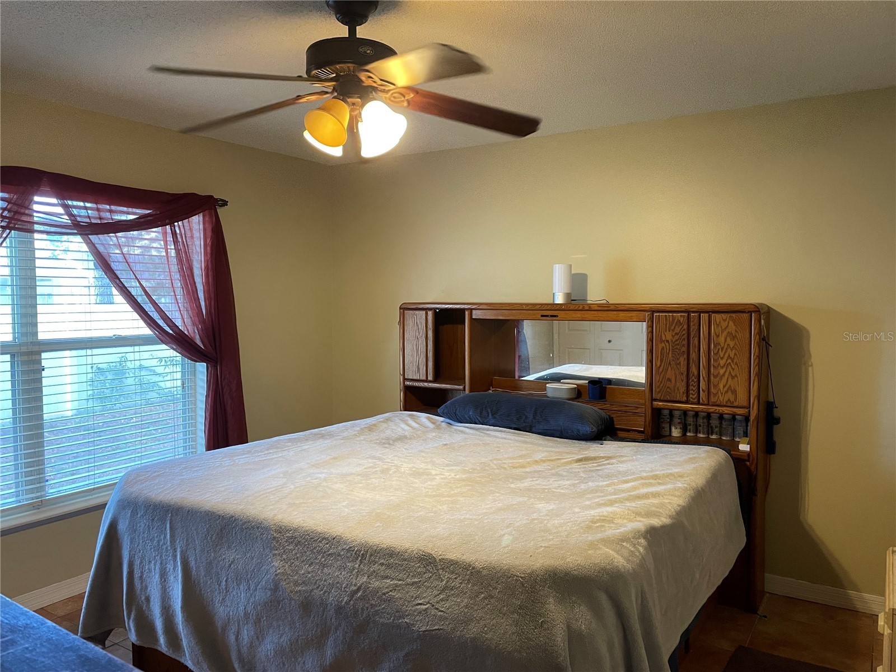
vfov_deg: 53.1
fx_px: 673
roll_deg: +0.2
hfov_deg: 67.3
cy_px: 336
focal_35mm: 26
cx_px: 448
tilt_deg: -3.3
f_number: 1.6
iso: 250
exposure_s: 1/60
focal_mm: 4.2
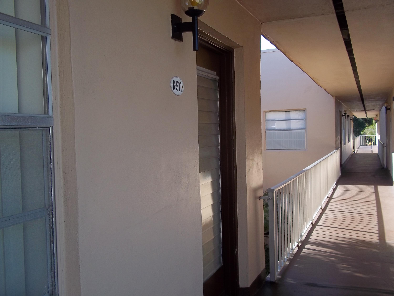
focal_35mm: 36
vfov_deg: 39.7
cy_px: 148
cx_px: 197
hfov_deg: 51.4
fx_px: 410
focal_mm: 6.5
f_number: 3.1
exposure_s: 1/320
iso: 80
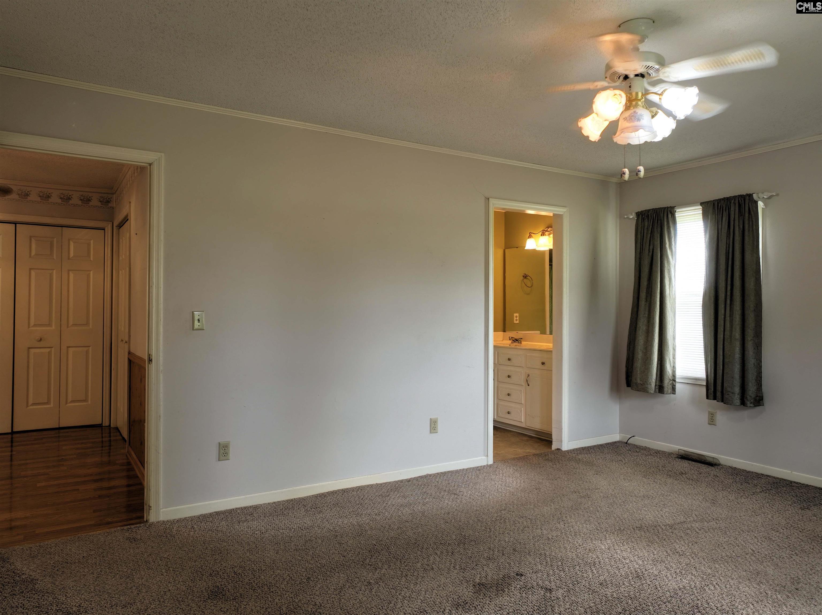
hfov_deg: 71.6
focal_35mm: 24
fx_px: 570
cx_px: 411
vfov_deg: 56.8
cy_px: 308
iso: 100
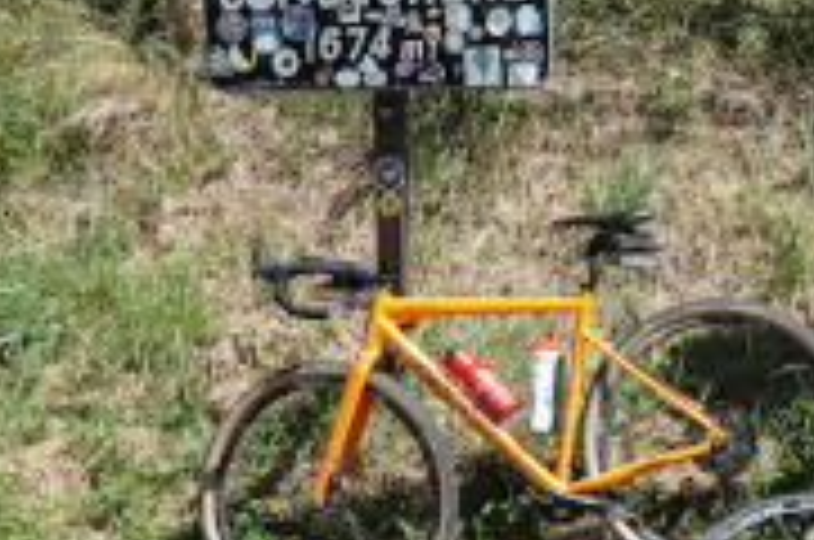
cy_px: 286
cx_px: 738
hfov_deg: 23.8
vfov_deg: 16.4
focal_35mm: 83
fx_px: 1873
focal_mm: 11.06
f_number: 5.6
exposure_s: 1/320
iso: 125
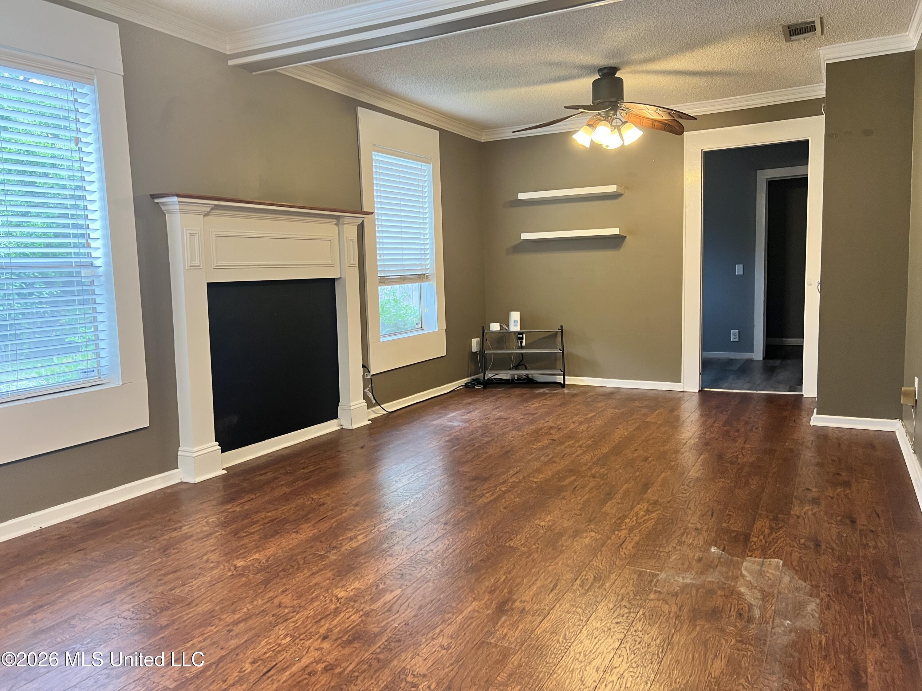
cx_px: 461
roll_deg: +2.4
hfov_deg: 67.3
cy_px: 346
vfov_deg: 53.1
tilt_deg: -5.9
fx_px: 693
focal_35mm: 26
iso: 125
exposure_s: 1/60
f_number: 1.5
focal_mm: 5.7
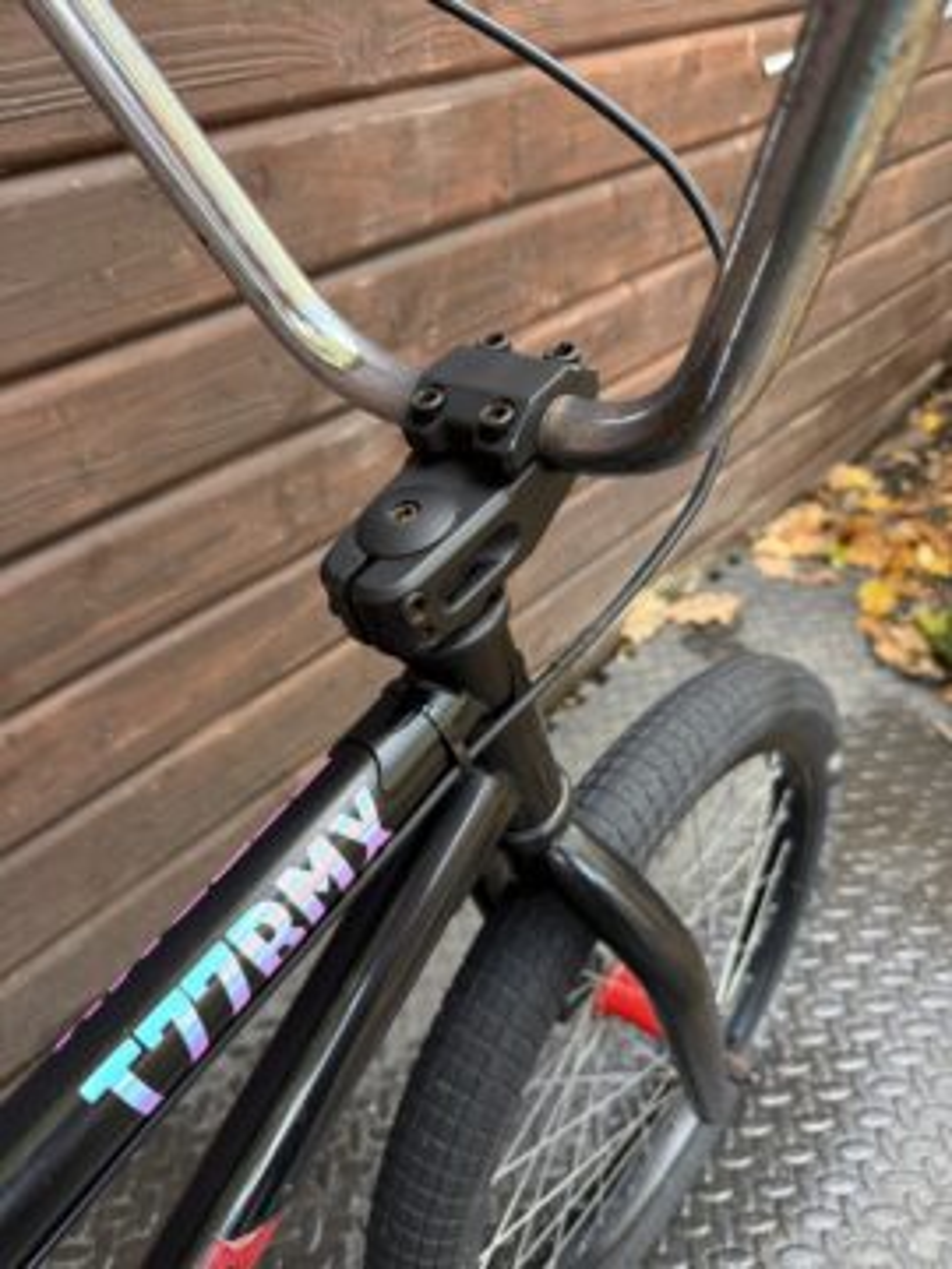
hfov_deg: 56.8
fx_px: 880
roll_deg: +3.4
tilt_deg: -37.1
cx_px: 476
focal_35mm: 24
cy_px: 634
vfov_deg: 71.6
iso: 200
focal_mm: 6.76
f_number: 1.78
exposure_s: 1/68
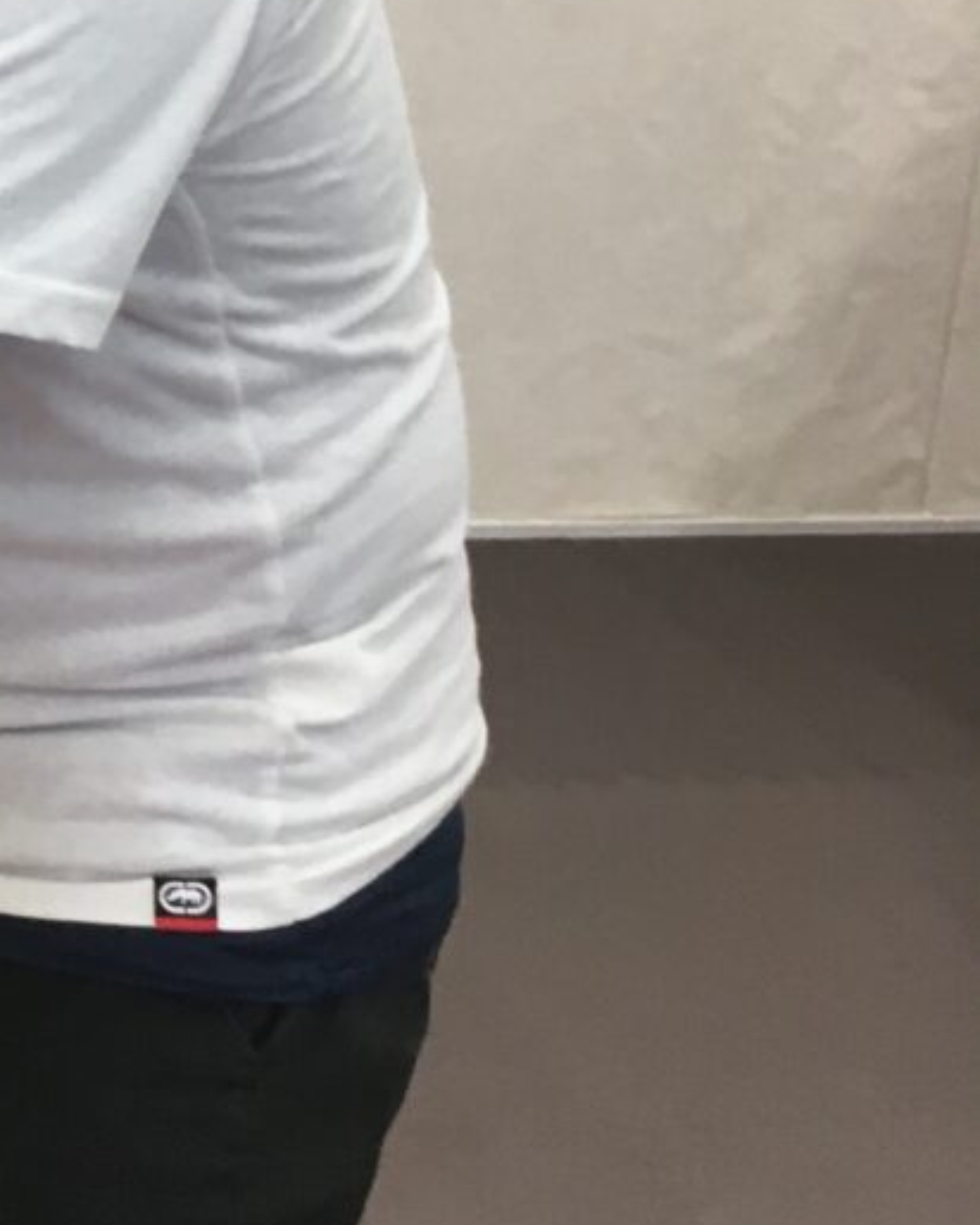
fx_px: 3589
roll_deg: -4.8
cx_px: -621
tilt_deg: -13.4
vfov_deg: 18.9
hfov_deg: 14.2
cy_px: 52
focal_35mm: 99
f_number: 2.2
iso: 40
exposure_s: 1/30
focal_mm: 4.15
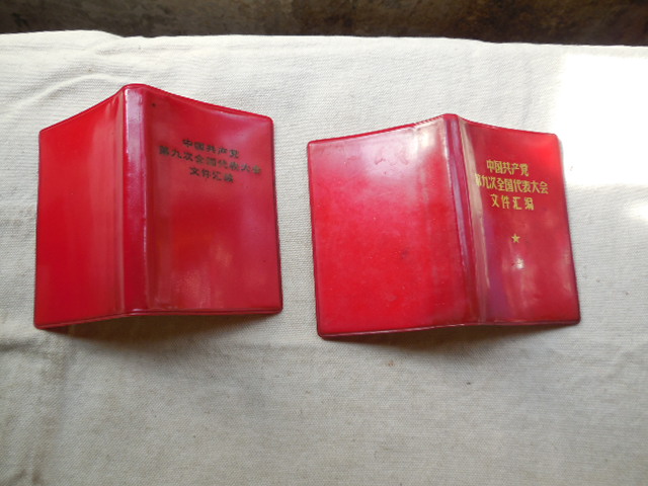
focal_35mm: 30
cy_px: 243
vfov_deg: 46.8
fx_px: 562
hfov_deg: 60.0
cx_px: 324
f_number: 3.2
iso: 125
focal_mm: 5.3
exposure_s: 1/160
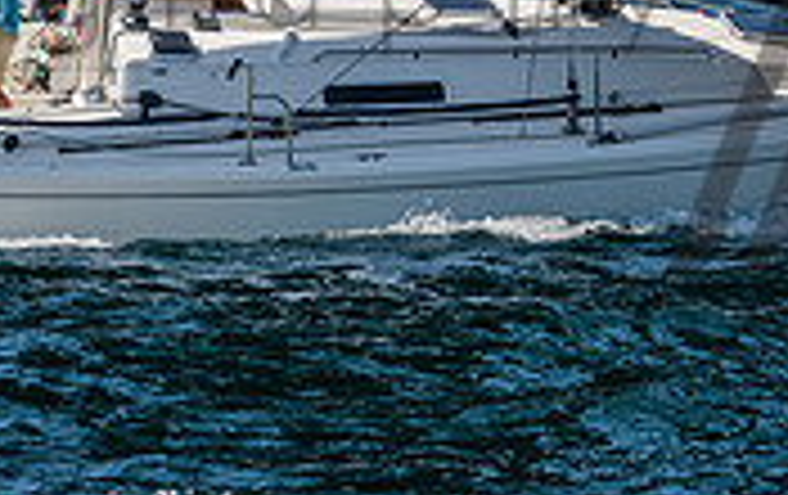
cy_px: -207
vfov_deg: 1.8
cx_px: 473
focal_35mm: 728
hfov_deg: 2.9
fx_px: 15659
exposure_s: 1/2000
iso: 250
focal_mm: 180
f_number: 6.3
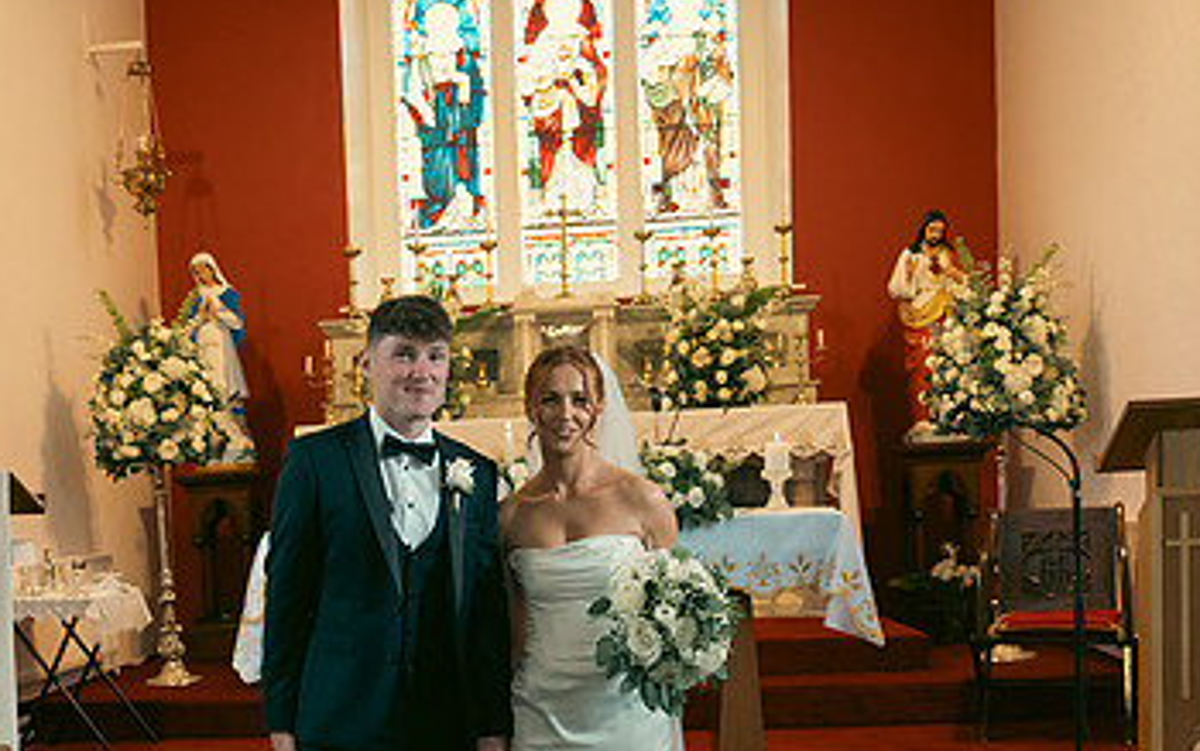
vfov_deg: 23.5
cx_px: 391
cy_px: 650
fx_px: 1767
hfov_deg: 37.1
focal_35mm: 54
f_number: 3.5
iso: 2500
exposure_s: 1/200
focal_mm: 32
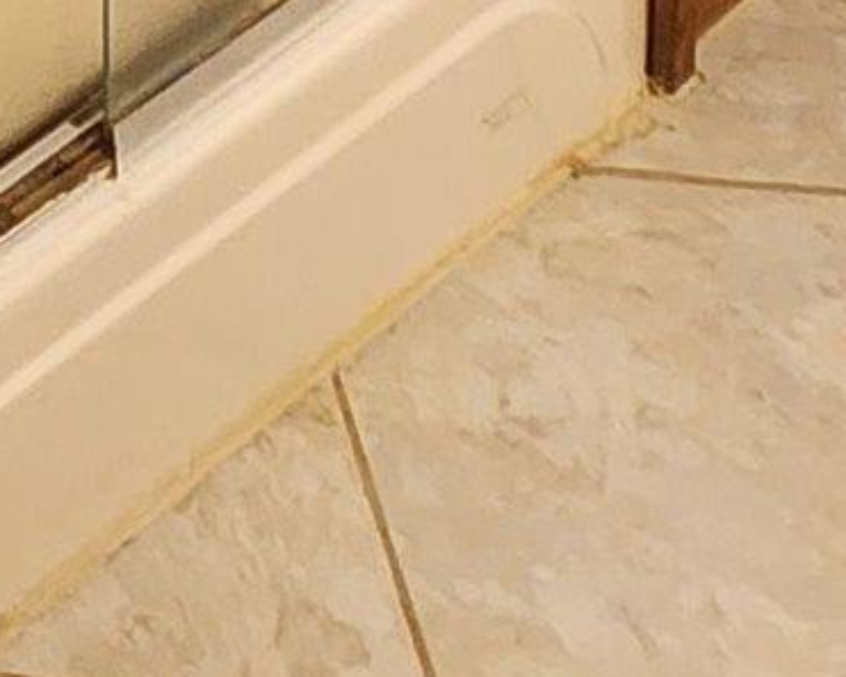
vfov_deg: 10.1
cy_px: -1461
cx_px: -1252
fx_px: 2630
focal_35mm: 105
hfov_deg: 13.1
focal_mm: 2.2
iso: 320
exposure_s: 1/40
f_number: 2.2
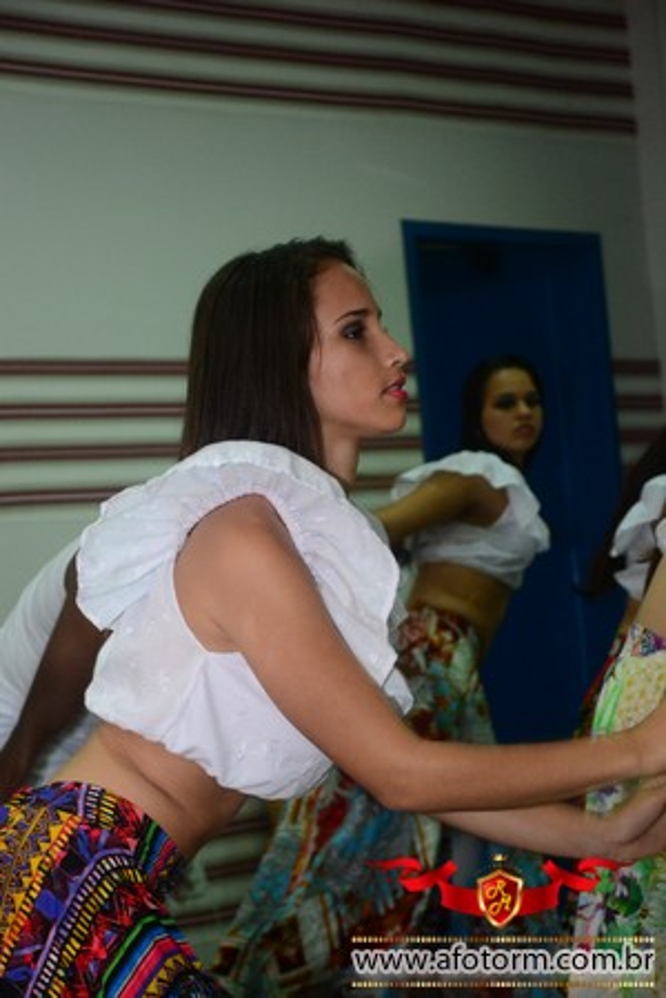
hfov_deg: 12.2
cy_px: 499
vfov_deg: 18.2
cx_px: 333
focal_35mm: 112
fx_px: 3122
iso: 1600
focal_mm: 75
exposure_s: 1/125
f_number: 5.3
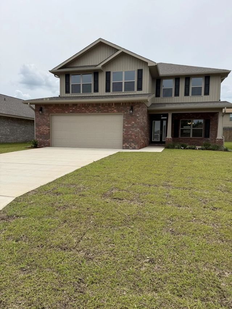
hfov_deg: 56.8
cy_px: 154
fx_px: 214
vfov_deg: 71.6
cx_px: 116
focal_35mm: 24
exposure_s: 1/6173
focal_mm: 6.76
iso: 80
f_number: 1.78
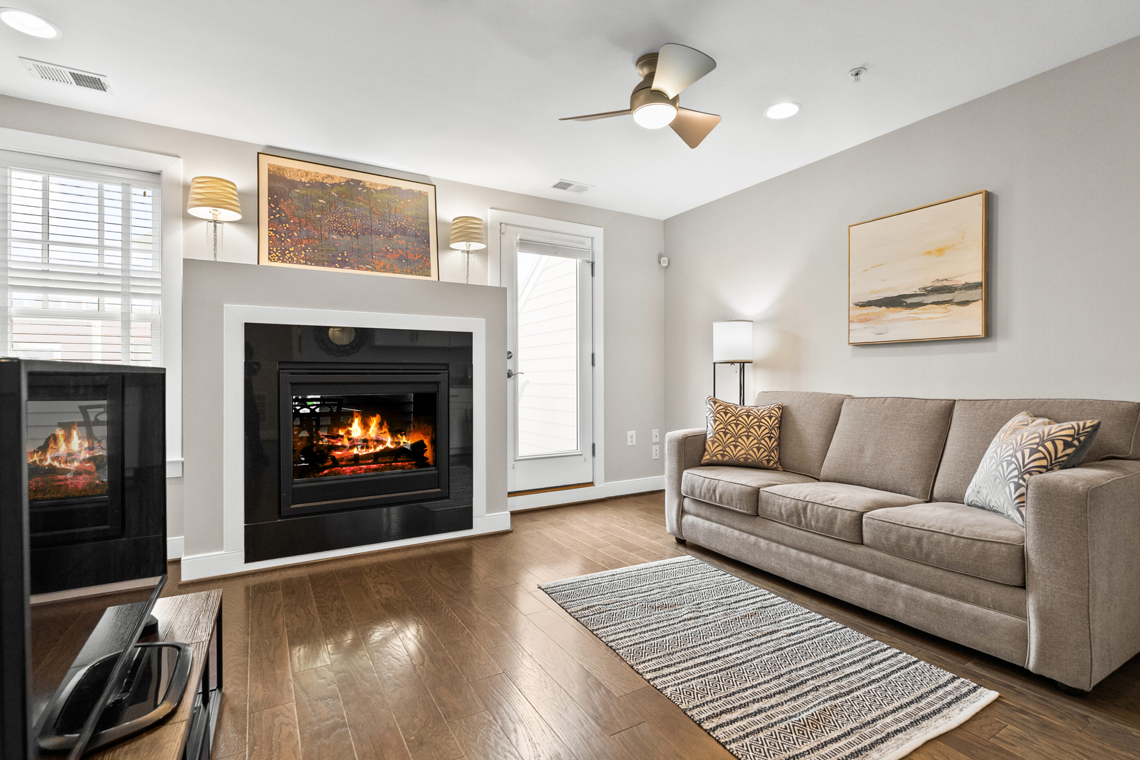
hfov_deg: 93.3
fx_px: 538
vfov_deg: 70.5
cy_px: 379
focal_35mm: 17
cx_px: 585
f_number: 4.5
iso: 1600
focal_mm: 16
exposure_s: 1/25
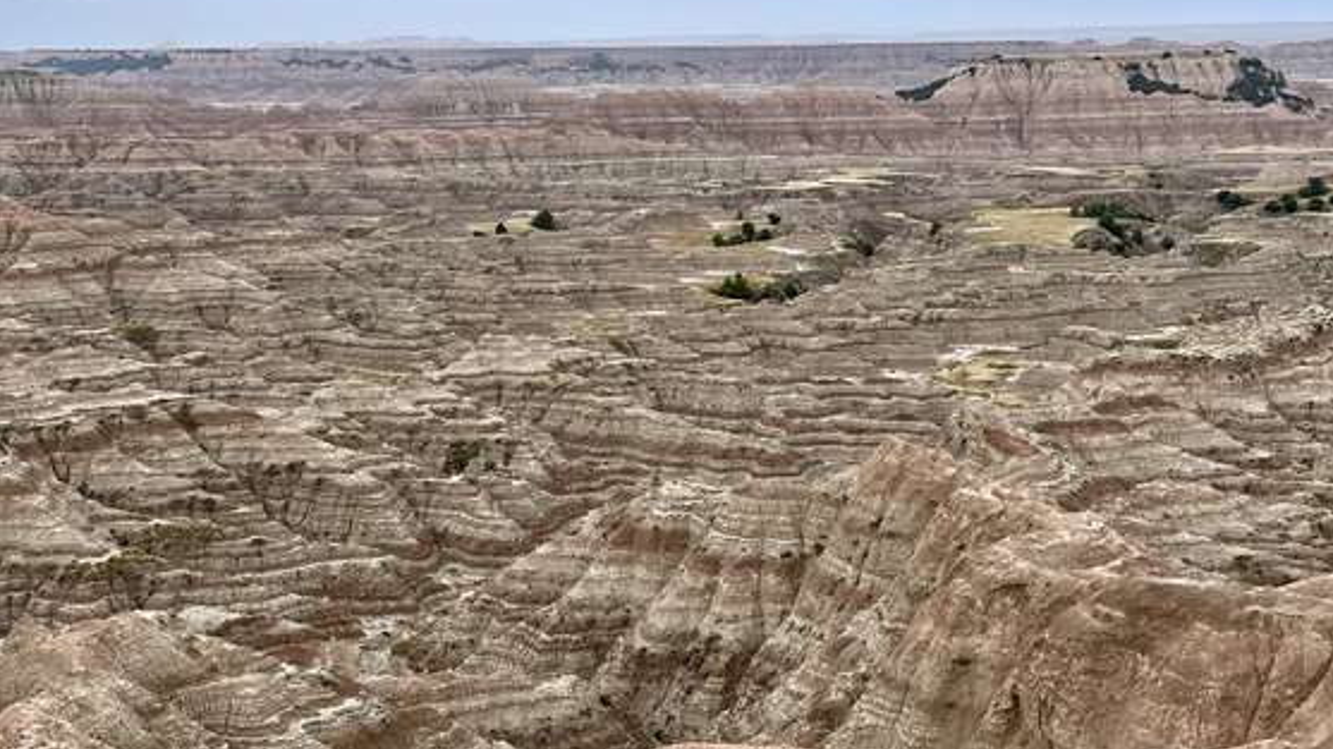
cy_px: 390
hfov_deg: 36.6
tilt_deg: -9.2
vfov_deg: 21.1
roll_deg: +1.3
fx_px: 2014
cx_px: 665
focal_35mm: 57
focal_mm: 6
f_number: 2
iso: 25
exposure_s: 1/272
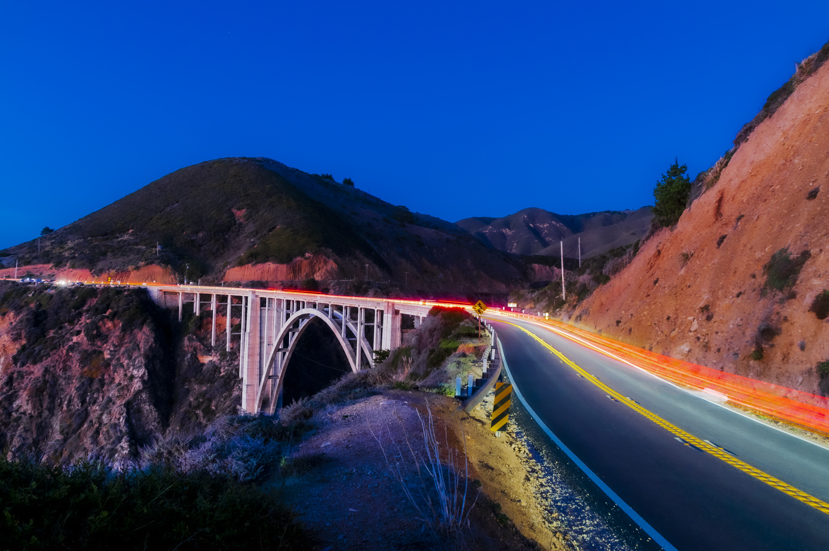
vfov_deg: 47.8
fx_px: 621
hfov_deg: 67.4
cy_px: 276
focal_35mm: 27
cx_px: 414
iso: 200
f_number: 8
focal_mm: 18
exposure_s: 30
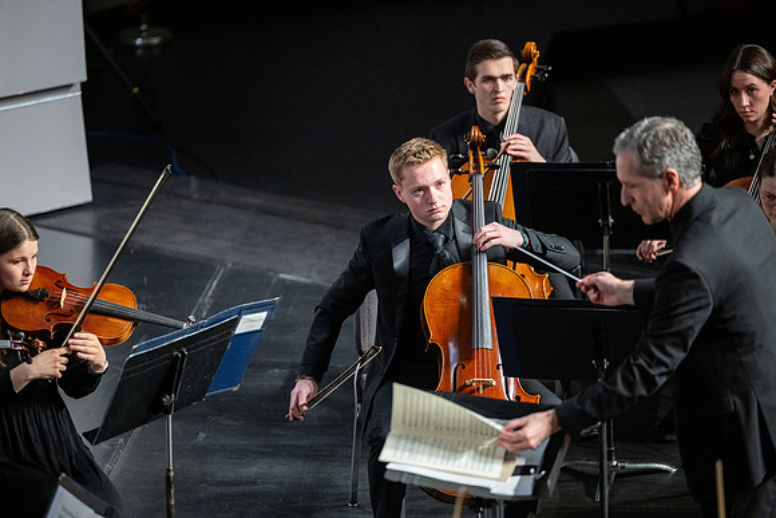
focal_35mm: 200
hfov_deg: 10.3
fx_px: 4312
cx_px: 388
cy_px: 259
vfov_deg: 6.9
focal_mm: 200
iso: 3200
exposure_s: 1/400
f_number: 2.8
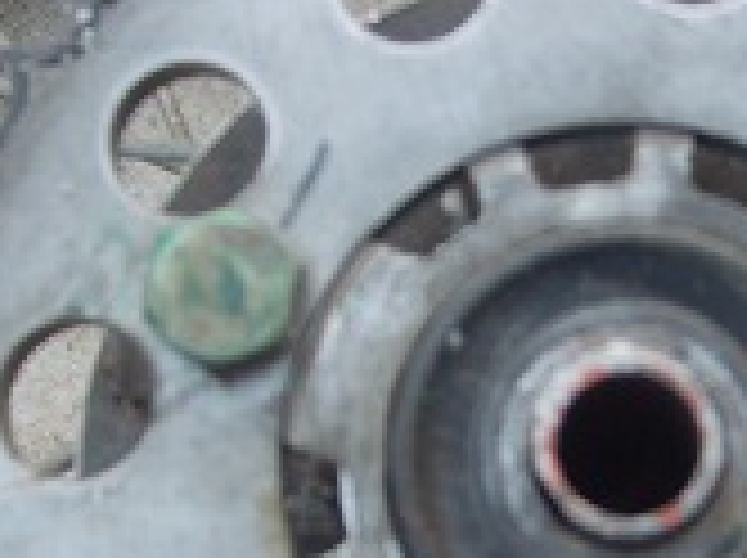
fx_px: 1745
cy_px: 477
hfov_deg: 23.7
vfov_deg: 17.9
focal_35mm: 81
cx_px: 621
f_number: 2.8
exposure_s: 1/30
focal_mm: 5.8
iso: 93
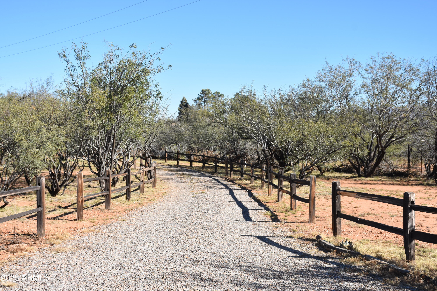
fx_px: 692
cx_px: 218
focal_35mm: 57
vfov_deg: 23.8
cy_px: 146
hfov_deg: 35.1
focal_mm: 38
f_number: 8
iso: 200
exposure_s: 1/500
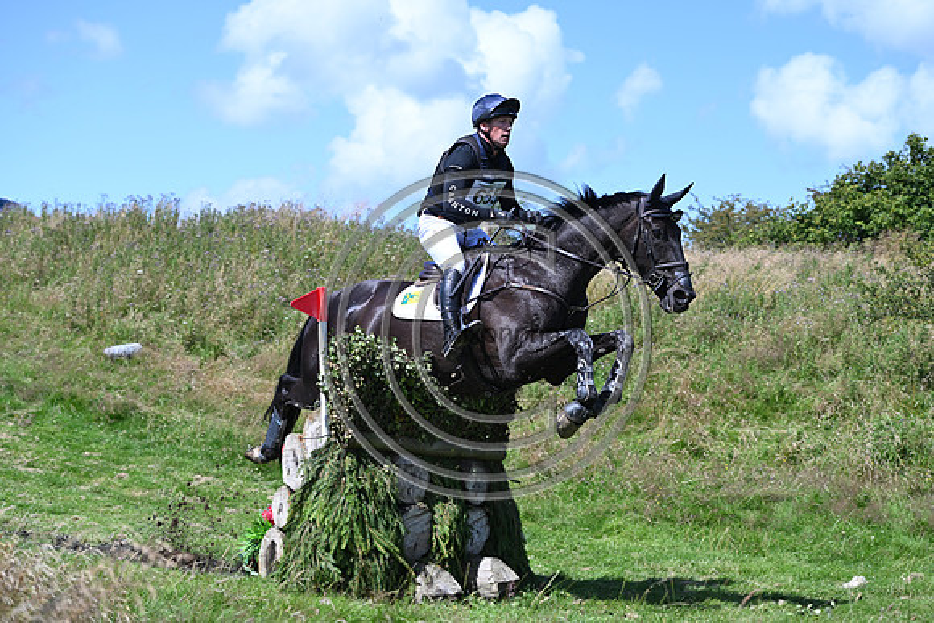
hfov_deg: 28.8
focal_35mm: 70
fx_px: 1816
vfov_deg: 19.5
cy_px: 312
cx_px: 467
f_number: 4.5
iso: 220
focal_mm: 70
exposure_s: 1/1250
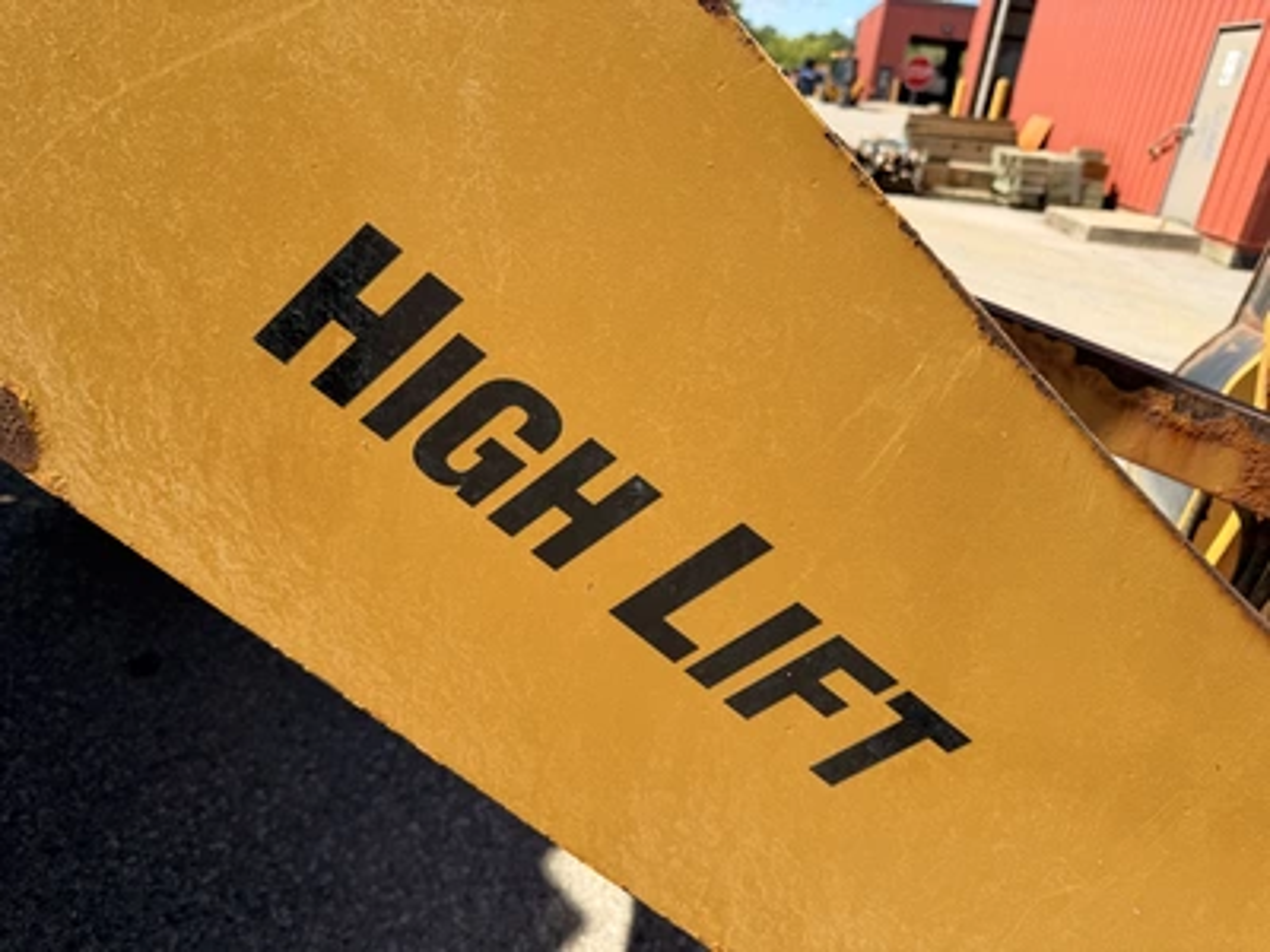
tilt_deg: -26.8
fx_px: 881
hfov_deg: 71.6
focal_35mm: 24
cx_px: 635
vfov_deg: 56.8
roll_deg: -9.0
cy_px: 476
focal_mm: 6.76
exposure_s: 1/3021
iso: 100
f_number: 1.78
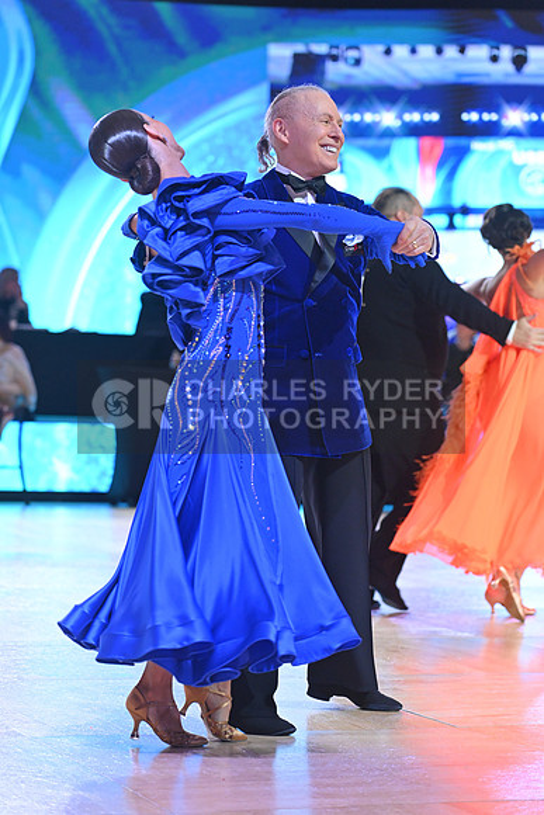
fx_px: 2492
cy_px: 408
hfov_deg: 12.5
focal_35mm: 110
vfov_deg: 18.6
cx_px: 272
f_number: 4
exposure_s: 1/250
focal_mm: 110
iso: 2000
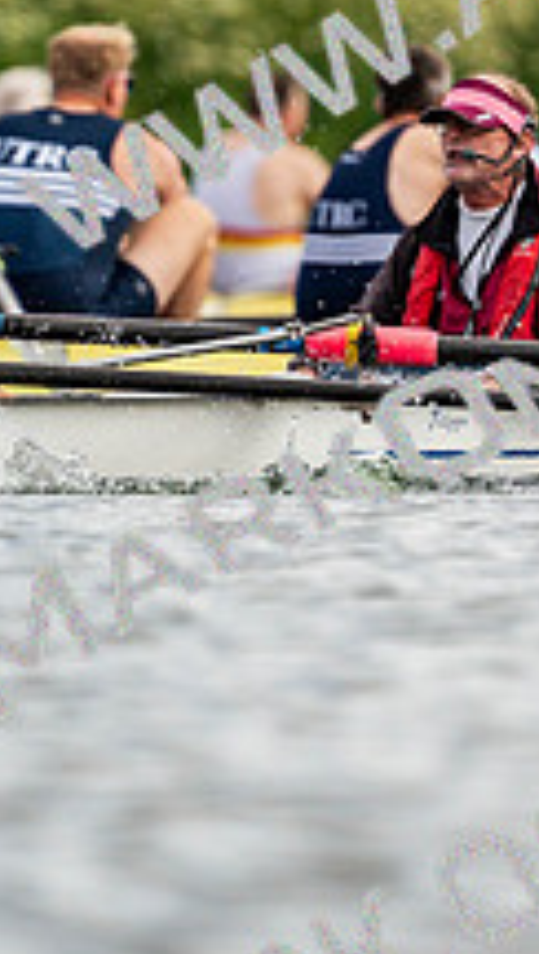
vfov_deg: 1.3
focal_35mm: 1687
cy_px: 263
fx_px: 42730
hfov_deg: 0.7
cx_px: 566
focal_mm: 600
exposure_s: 1/2000
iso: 400
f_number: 6.3
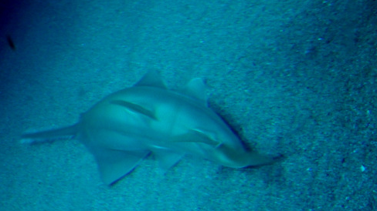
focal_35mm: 48
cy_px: 113
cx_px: 186
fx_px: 480
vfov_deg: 24.9
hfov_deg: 42.9
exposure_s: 1/20
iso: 800
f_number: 4.8
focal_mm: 7.7
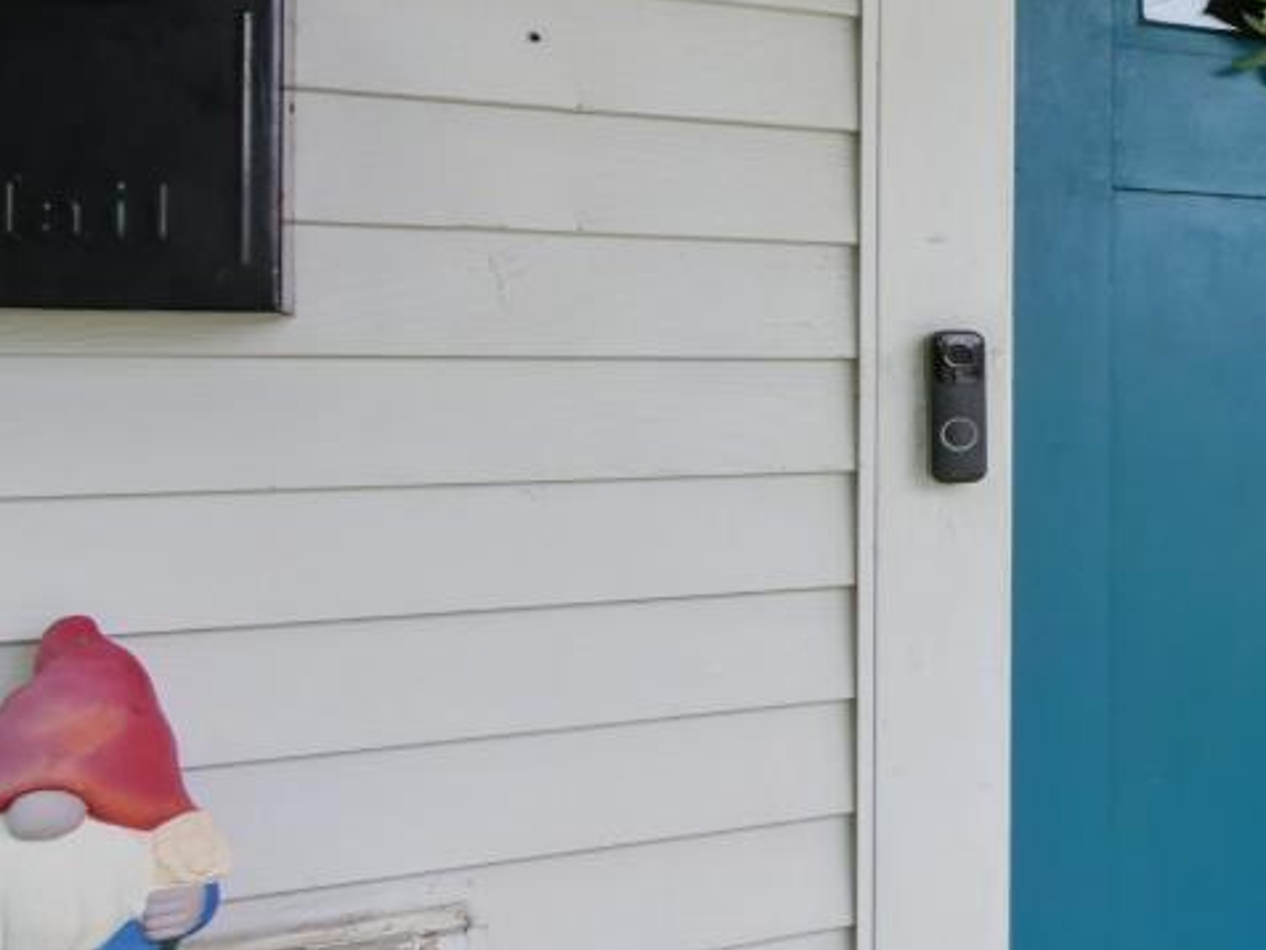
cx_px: 1906
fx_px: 1610
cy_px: 450
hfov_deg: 28.1
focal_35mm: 44
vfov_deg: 32.9
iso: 200
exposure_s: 1/125
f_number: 8
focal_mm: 7
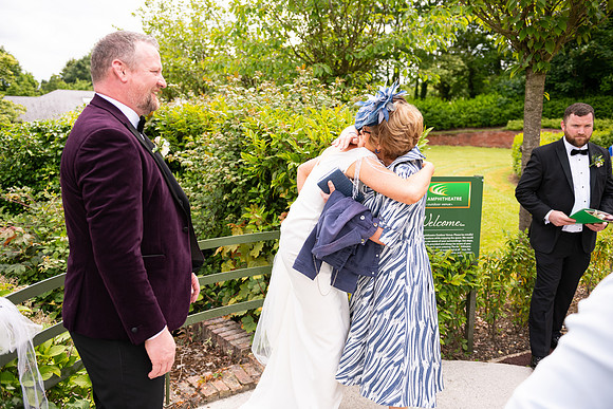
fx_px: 528
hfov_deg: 60.3
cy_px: 204
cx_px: 306
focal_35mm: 31
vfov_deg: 42.3
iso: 250
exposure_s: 1/1600
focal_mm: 31
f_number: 3.5
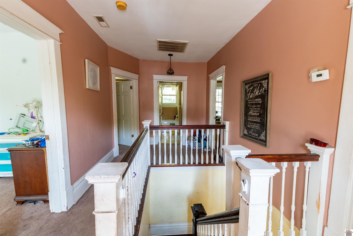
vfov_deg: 77.3
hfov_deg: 100.4
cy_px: 118
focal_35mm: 15
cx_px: 176
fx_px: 147
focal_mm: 10
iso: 400
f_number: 8
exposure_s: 1/5
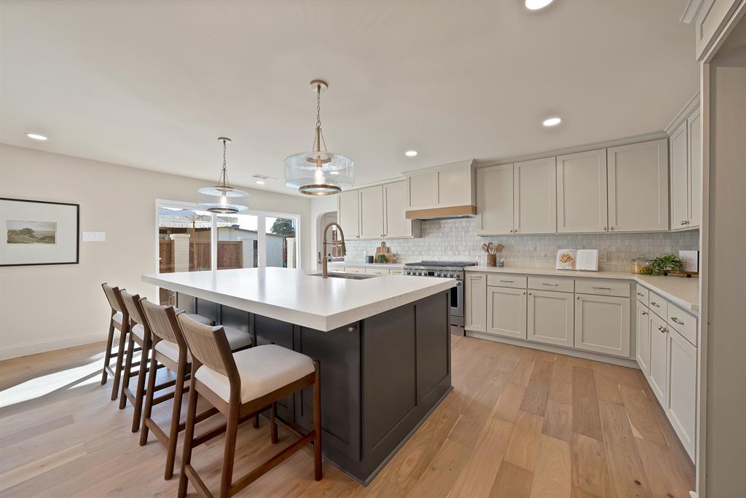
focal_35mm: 12
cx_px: 373
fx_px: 249
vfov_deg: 90.1
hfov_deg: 112.6
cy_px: 249
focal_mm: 12
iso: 640
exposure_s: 1/13
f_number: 9
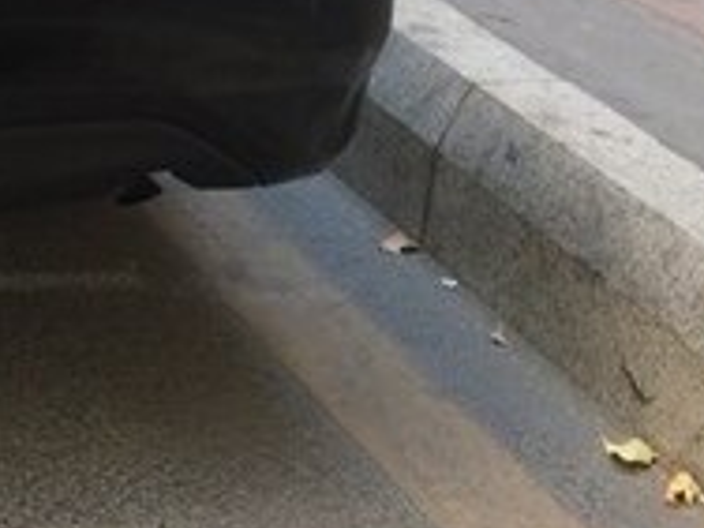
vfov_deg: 14.0
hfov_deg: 17.4
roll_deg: -1.3
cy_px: -144
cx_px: -341
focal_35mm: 102
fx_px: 2074
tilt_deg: -18.0
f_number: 2.2
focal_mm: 4.15
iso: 32
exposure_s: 1/100
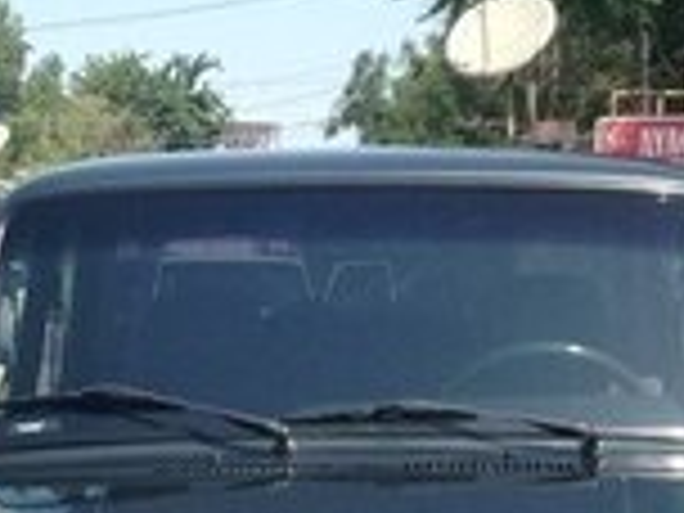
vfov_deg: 10.0
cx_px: 414
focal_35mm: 143
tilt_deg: -11.3
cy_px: 803
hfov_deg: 13.8
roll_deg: -0.9
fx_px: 2826
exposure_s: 1/1043
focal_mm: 4.12
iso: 50
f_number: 2.4
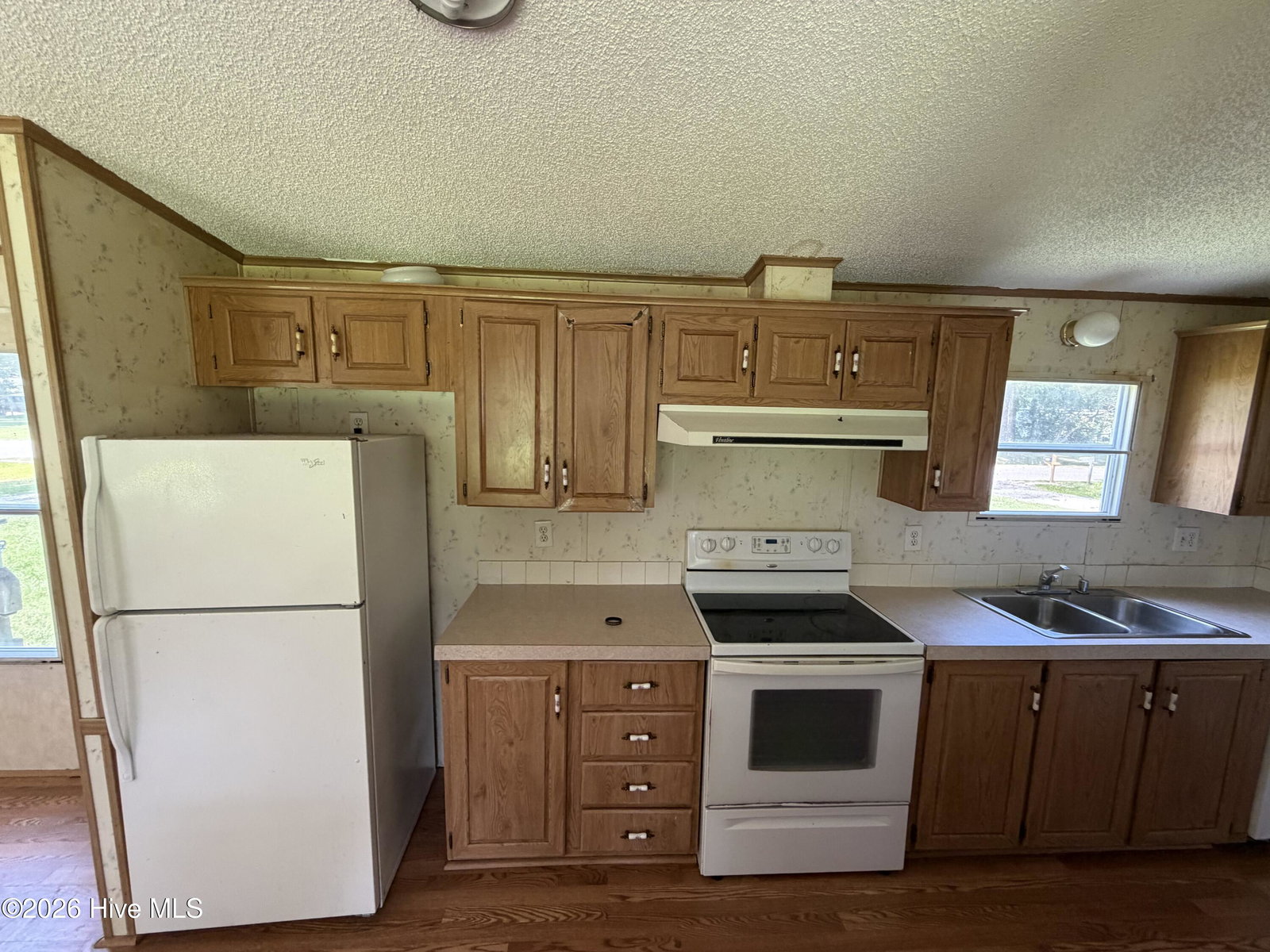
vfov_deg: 85.7
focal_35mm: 14
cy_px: 476
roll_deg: -1.4
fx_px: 514
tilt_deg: -7.4
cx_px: 635
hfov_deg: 102.1
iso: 320
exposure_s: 1/109
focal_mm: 2.22
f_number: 2.2
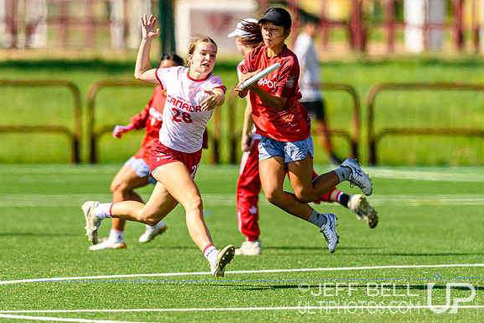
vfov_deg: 1.8
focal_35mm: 752
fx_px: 10115
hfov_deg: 2.7
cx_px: 170
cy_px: 150
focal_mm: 400
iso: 100
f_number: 3.2
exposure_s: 1/1600
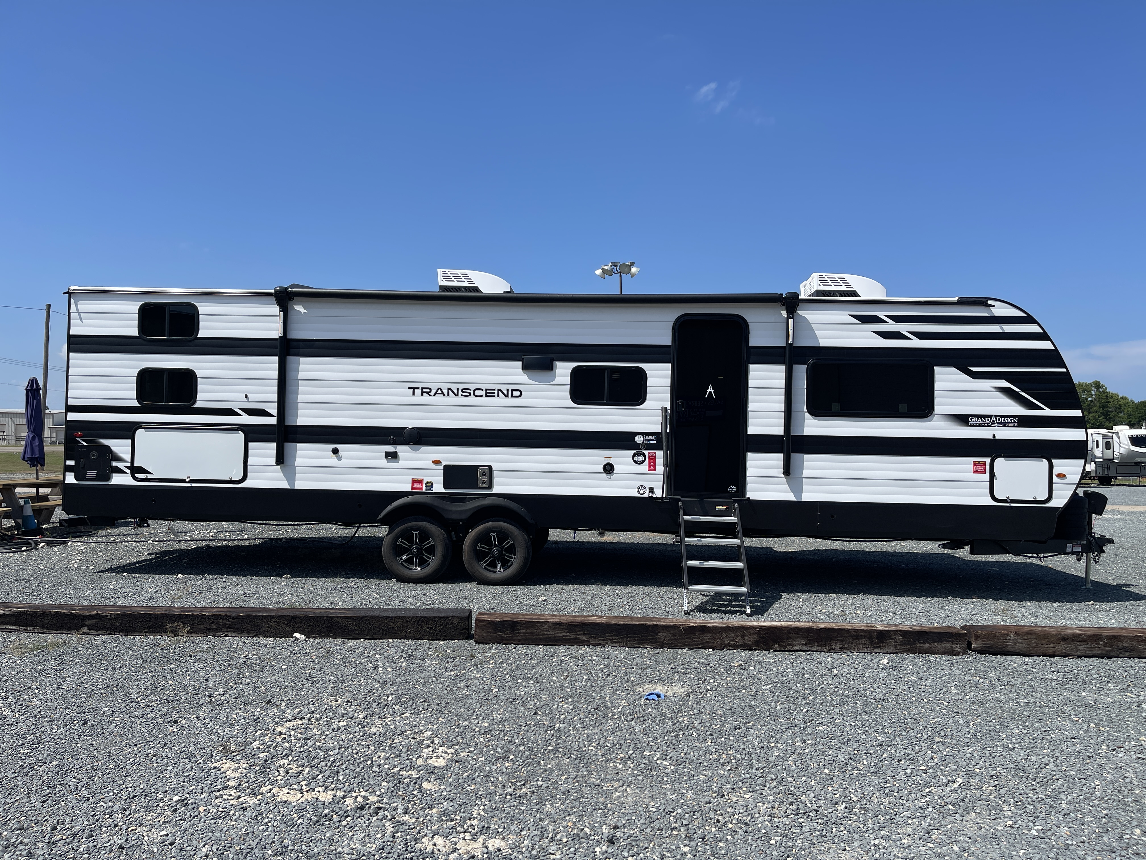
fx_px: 828
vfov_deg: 54.9
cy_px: 430
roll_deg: -1.4
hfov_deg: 69.4
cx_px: 573
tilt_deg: -0.7
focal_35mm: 25
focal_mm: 5.1
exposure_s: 1/4717
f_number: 1.6
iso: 32
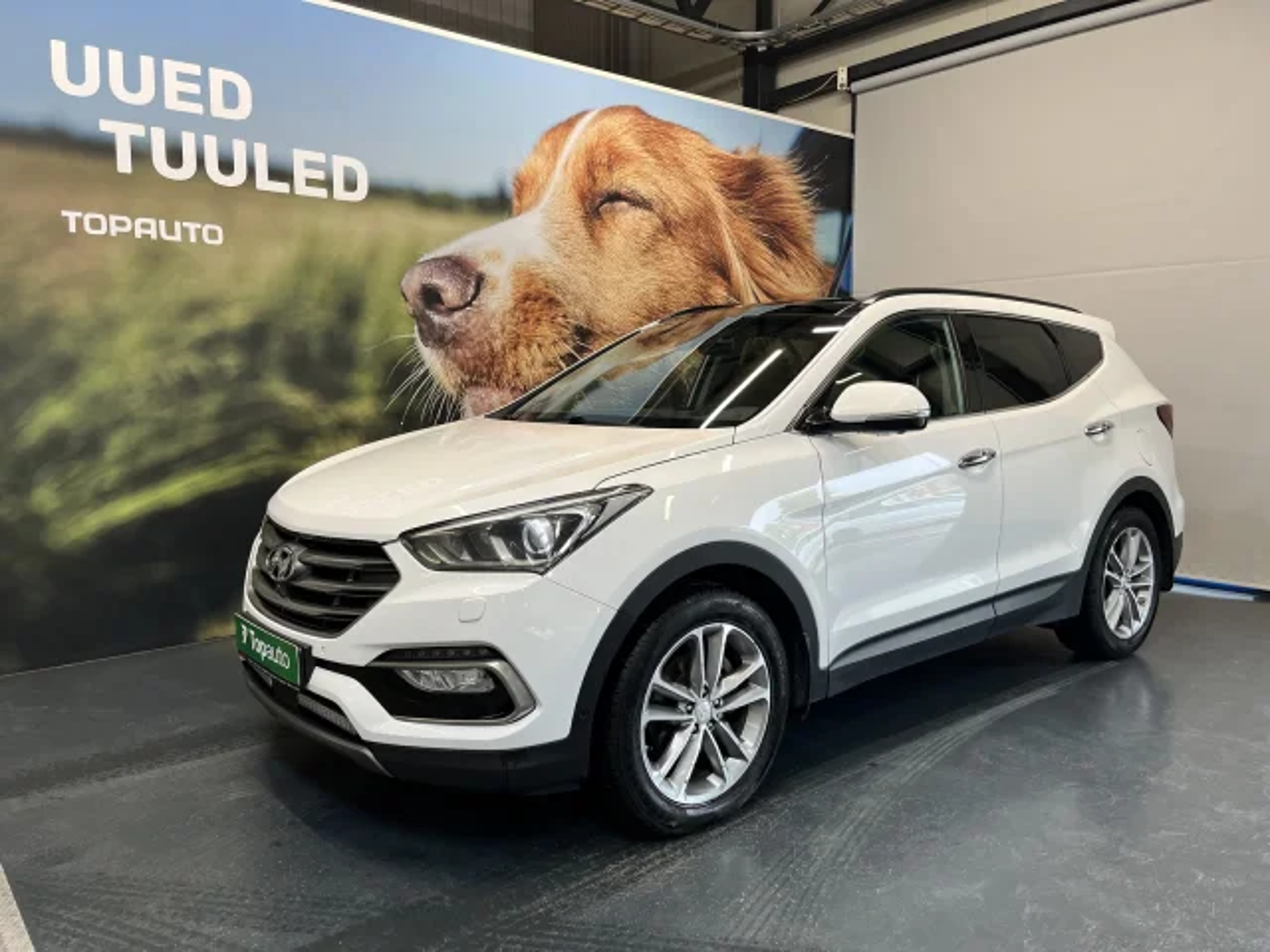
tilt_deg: -6.7
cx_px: 635
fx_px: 954
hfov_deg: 67.3
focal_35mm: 26
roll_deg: +0.7
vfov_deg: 53.1
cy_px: 476
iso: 80
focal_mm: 5.1
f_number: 1.6
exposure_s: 1/121
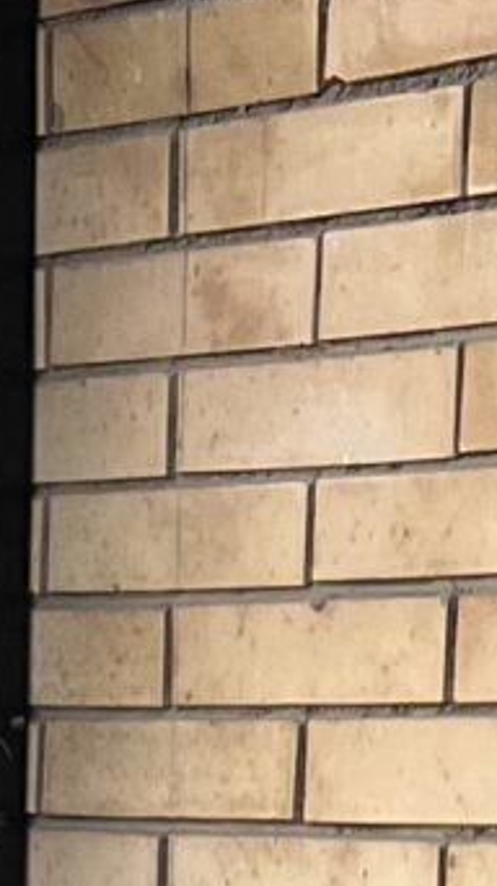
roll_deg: -1.0
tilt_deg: -18.3
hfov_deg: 5.7
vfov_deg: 8.6
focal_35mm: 212
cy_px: 2552
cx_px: 65
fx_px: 4974
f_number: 1.5
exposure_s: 1/121
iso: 80
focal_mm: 5.7
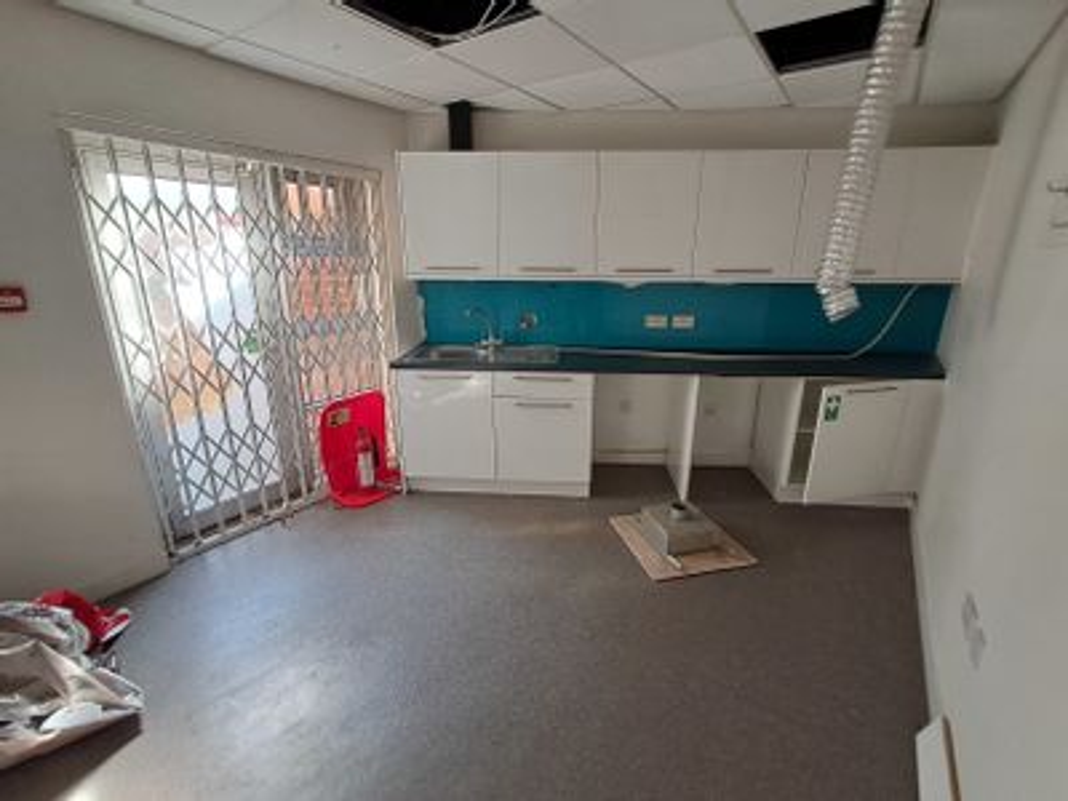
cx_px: 534
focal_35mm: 16
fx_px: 494
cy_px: 400
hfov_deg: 94.5
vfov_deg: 78.1
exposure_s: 1/40
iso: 64
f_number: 2.2
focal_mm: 1.64
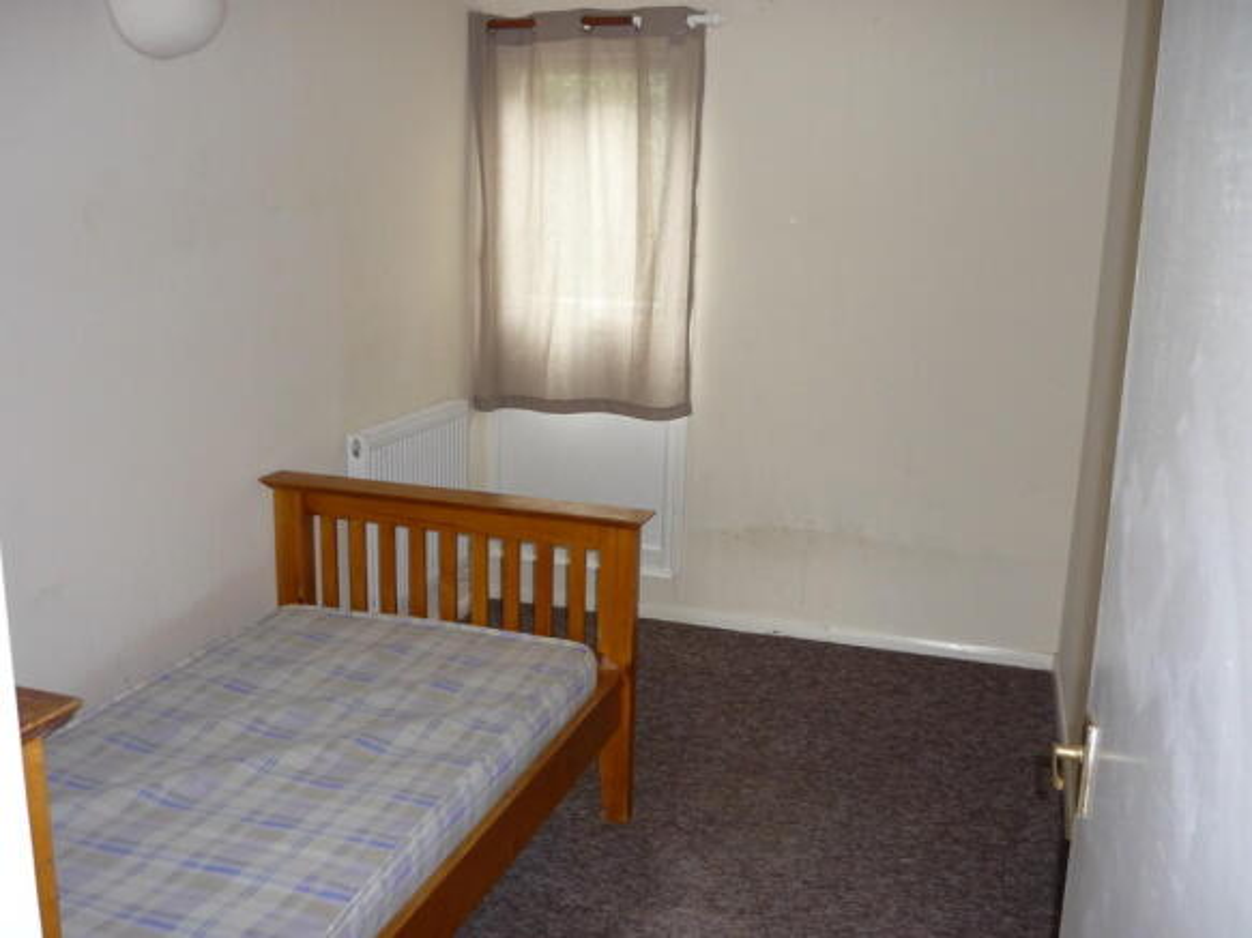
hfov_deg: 55.4
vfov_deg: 42.9
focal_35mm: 33
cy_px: 469
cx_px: 626
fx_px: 1193
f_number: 2.8
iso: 200
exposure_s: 1/30
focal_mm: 5.5
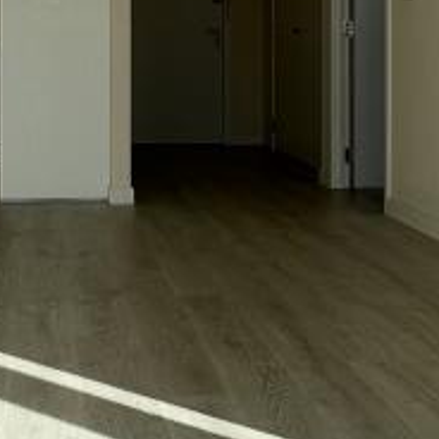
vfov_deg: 26.0
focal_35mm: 64
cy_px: 38
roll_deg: +0.6
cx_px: 60
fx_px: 918
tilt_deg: +0.8
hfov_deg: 26.2
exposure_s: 1/367
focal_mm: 1.57
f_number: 1.8
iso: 32
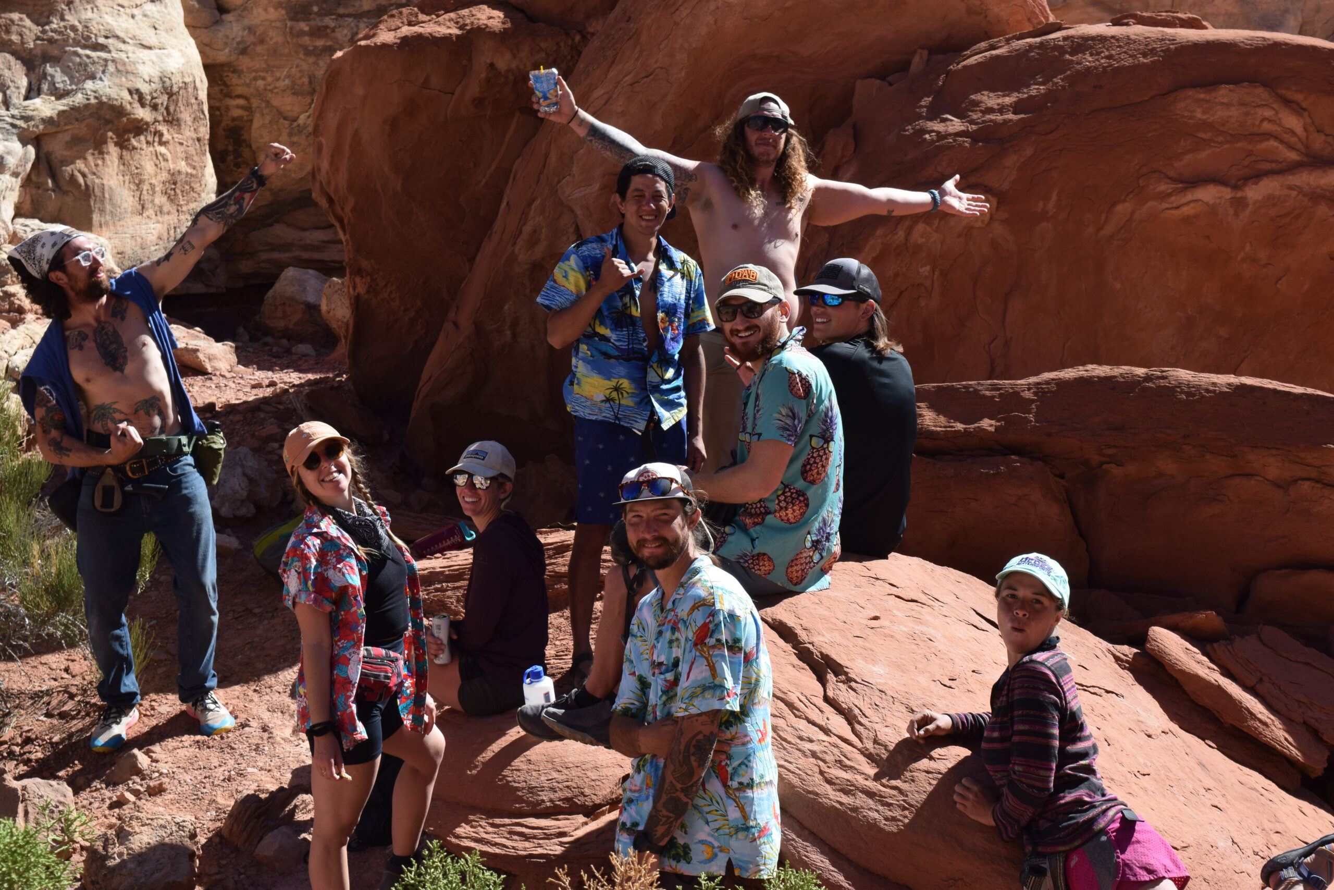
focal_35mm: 75
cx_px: 667
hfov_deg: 27.0
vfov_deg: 18.2
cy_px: 445
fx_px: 2779
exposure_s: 1/250
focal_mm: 50
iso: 200
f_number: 11
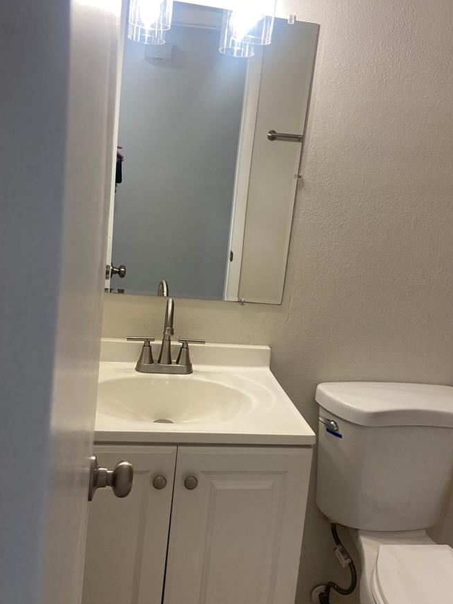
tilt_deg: -8.8
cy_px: 291
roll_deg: -5.8
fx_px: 628
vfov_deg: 51.3
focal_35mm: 36
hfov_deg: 39.6
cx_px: 229
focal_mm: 4.25
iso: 100
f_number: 1.8
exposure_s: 1/120
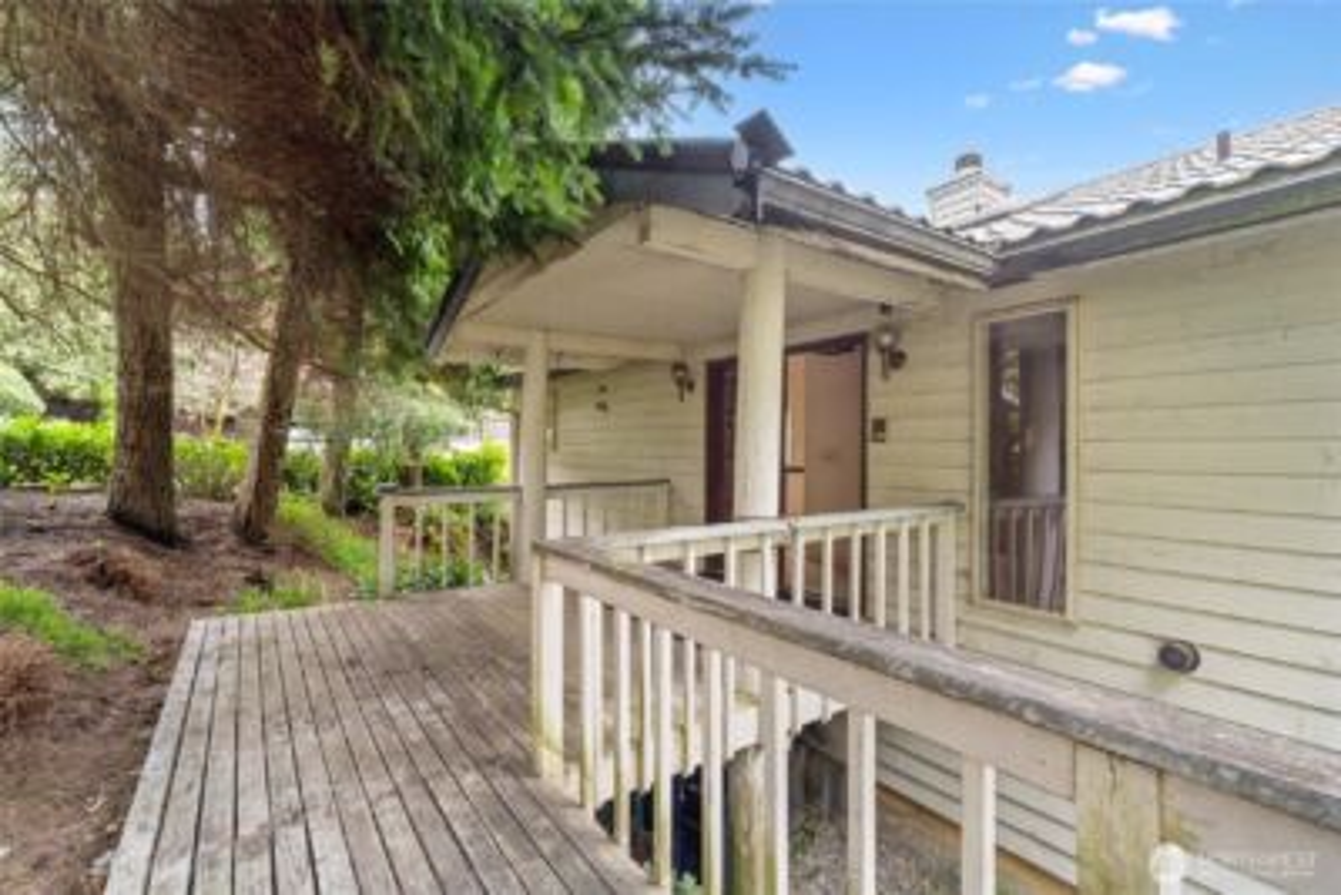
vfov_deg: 73.8
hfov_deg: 96.7
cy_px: 448
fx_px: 596
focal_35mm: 16
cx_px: 670
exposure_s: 1/1.25
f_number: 8
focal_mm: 16
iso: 125
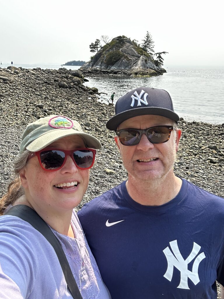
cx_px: 112
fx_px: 259
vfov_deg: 60.0
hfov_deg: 46.8
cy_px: 150
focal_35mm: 30
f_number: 1.9
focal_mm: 2.69
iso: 25
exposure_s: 1/351
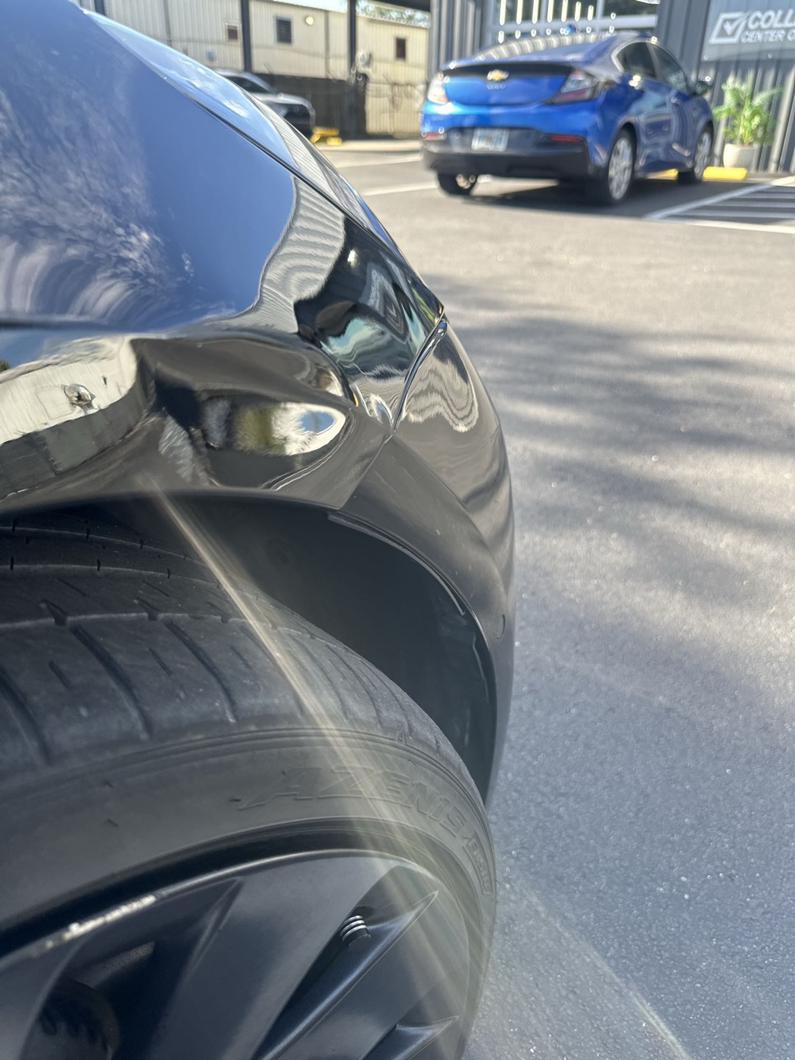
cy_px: 530
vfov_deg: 71.6
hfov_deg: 56.8
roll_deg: -1.6
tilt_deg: -27.6
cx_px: 398
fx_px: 735
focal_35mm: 24
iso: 80
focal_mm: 6.86
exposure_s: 1/473
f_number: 1.78
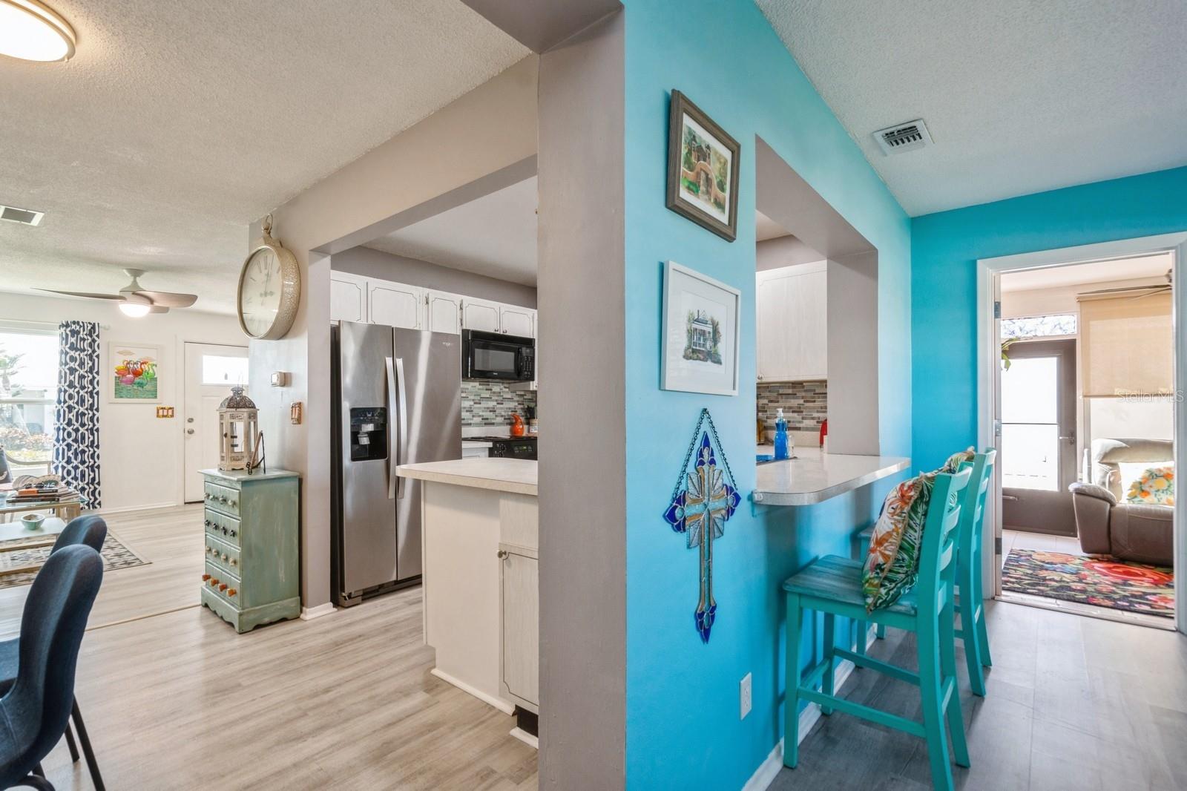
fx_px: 494
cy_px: 396
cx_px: 594
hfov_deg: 100.4
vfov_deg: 77.3
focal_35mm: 15
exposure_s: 1/10
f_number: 8
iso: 200
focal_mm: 10
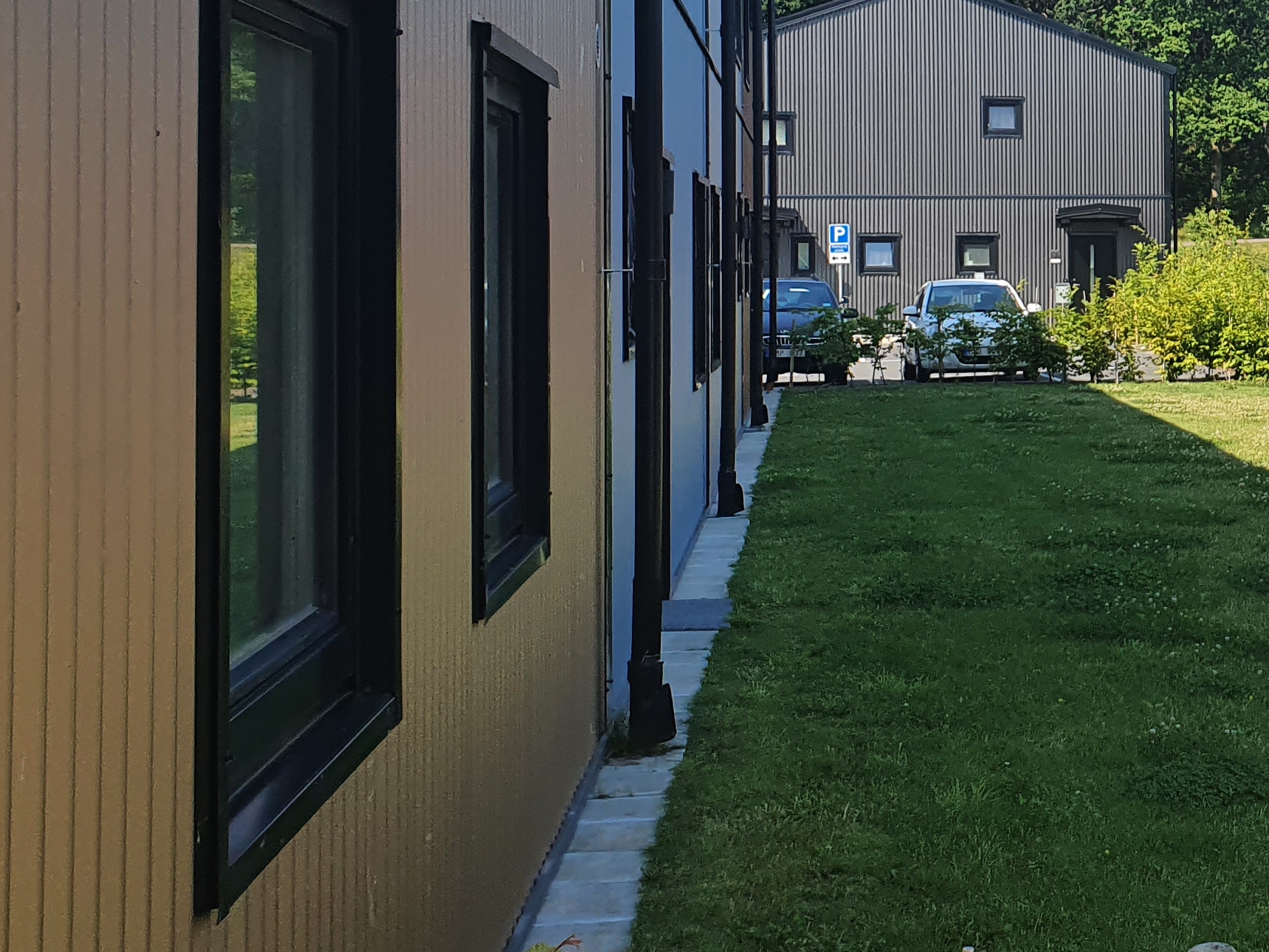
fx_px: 2236
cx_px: 1352
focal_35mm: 61
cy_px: 227
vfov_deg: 23.8
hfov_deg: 29.0
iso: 50
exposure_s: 1/1024
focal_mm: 4.32
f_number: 2.4
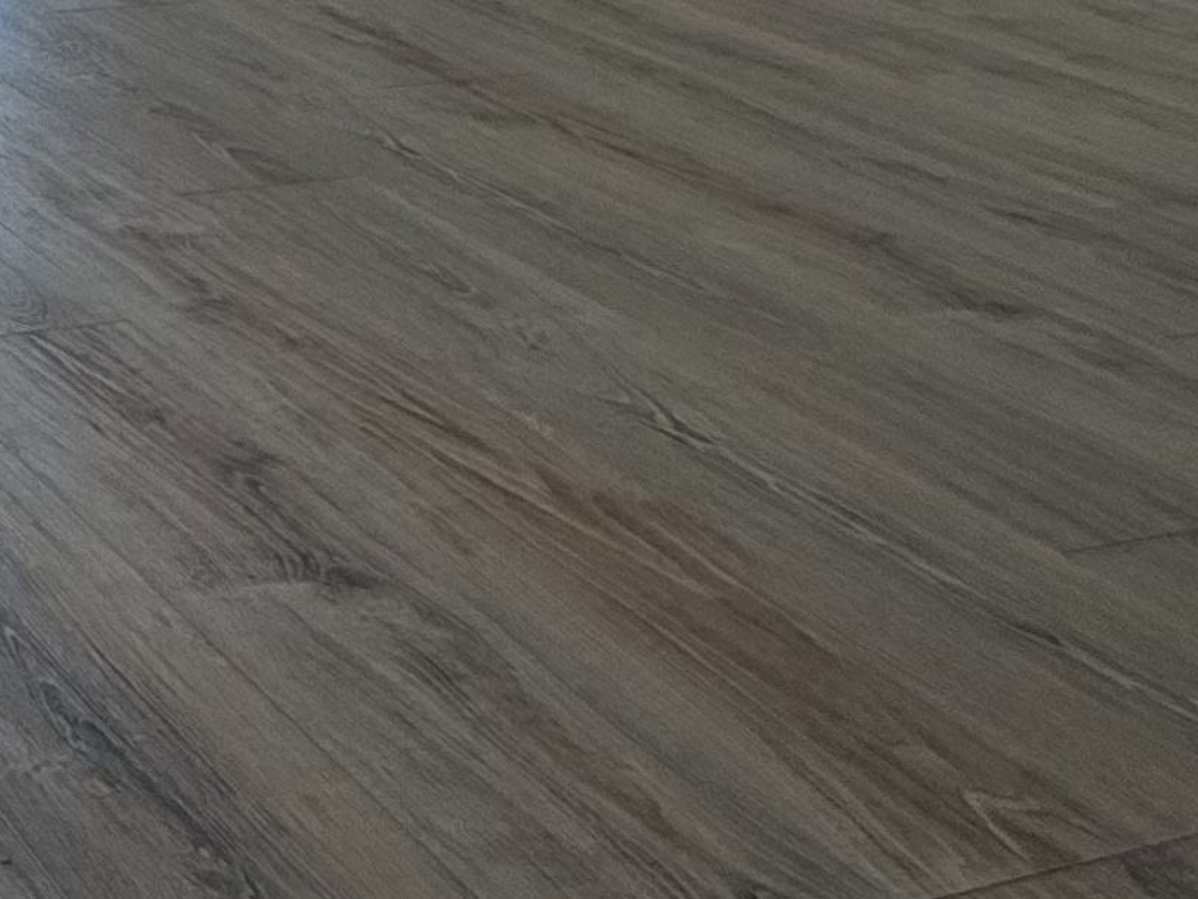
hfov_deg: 24.9
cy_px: -574
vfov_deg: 18.2
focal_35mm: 69
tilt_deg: -0.8
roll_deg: -0.8
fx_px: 2389
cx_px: -303
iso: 50
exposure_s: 1/448
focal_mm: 2.22
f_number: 2.2
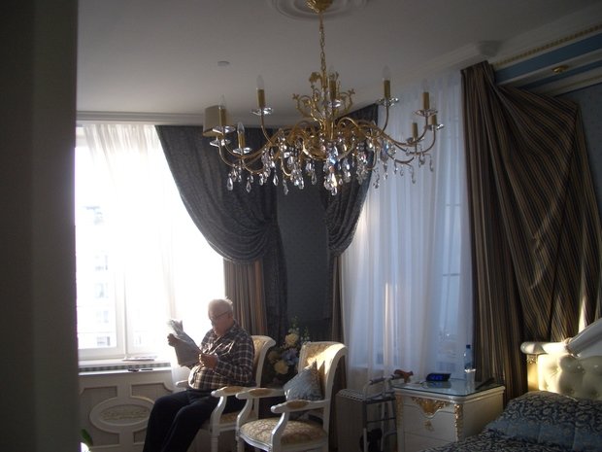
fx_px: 609
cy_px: 226
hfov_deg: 52.6
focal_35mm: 35
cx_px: 301
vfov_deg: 40.7
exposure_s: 1/100
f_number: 2.6
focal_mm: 5.8
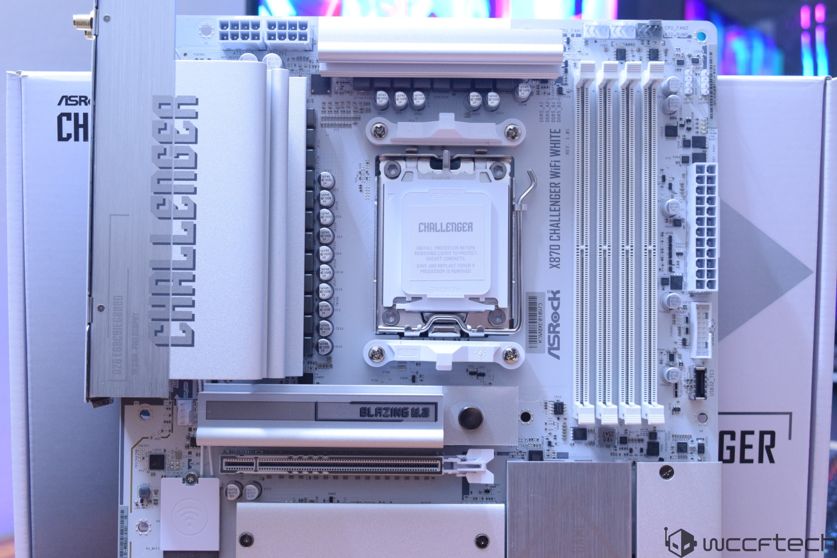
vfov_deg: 25.8
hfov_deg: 37.9
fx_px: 1221
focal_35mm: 52
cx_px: 418
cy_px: 279
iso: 1600
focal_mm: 35
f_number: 7.1
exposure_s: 1/8
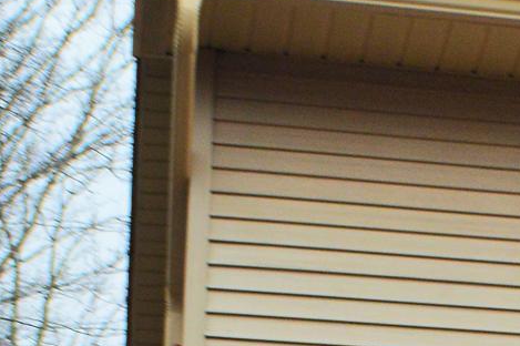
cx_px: 1619
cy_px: 876
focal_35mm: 278
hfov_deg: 6.7
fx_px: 4015
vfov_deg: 4.8
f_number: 9
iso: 400
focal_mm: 29
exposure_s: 1/100
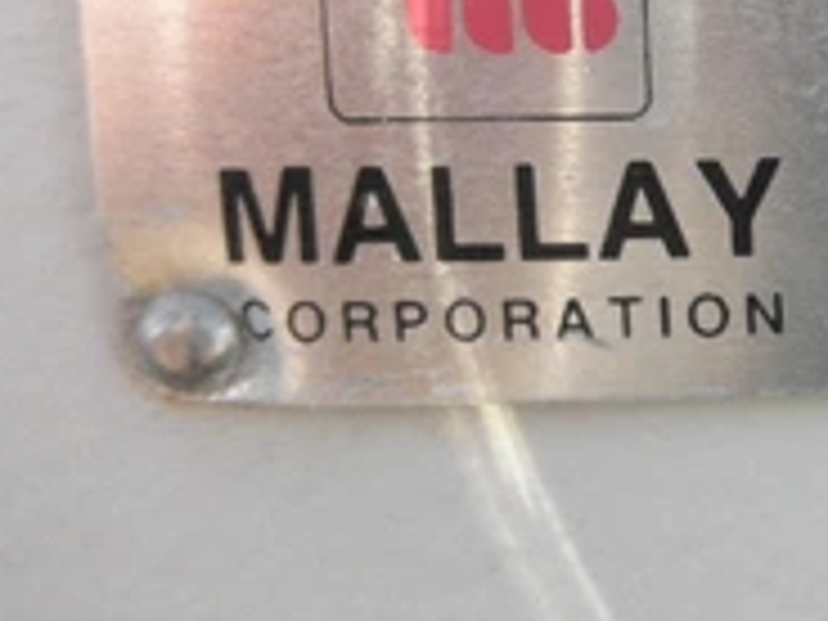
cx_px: 886
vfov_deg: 22.8
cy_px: -36
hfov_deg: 29.0
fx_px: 1459
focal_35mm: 61
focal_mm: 5
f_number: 3
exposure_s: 1/80
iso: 64
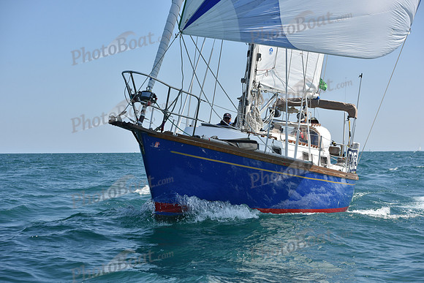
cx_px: 212
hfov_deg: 28.8
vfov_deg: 19.5
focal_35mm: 70
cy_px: 142
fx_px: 825
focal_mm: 70
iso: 250
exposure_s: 1/1600
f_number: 5.6
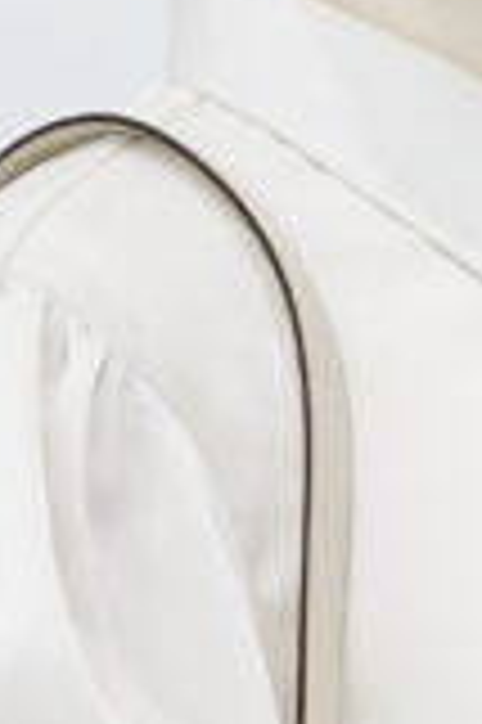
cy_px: 1691
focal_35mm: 318
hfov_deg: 4.3
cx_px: 439
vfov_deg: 6.2
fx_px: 6400
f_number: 6.3
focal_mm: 50
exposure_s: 1/10
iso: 640
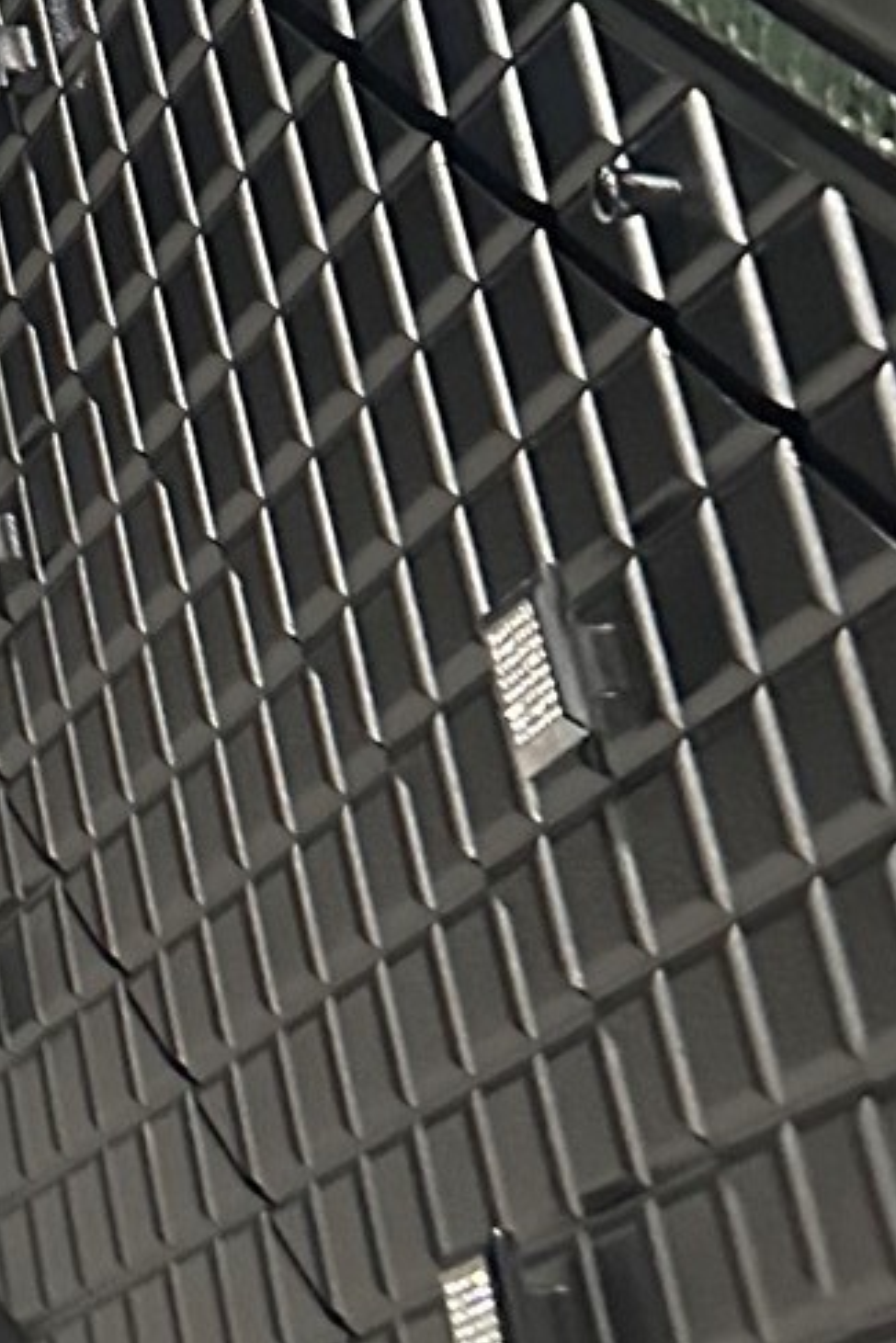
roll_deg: -0.6
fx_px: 3917
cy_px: -552
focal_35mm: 105
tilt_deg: -10.7
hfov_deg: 11.6
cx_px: -940
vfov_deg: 17.8
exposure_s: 1/40
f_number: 1.78
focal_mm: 6.86
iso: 1000
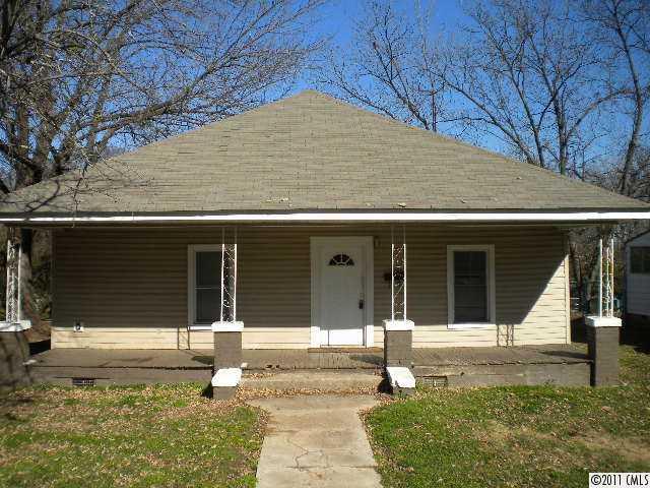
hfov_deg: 52.6
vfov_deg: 40.7
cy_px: 244
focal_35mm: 35
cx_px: 325
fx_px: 657
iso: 80
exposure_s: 1/737
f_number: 4.6
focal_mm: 6.3
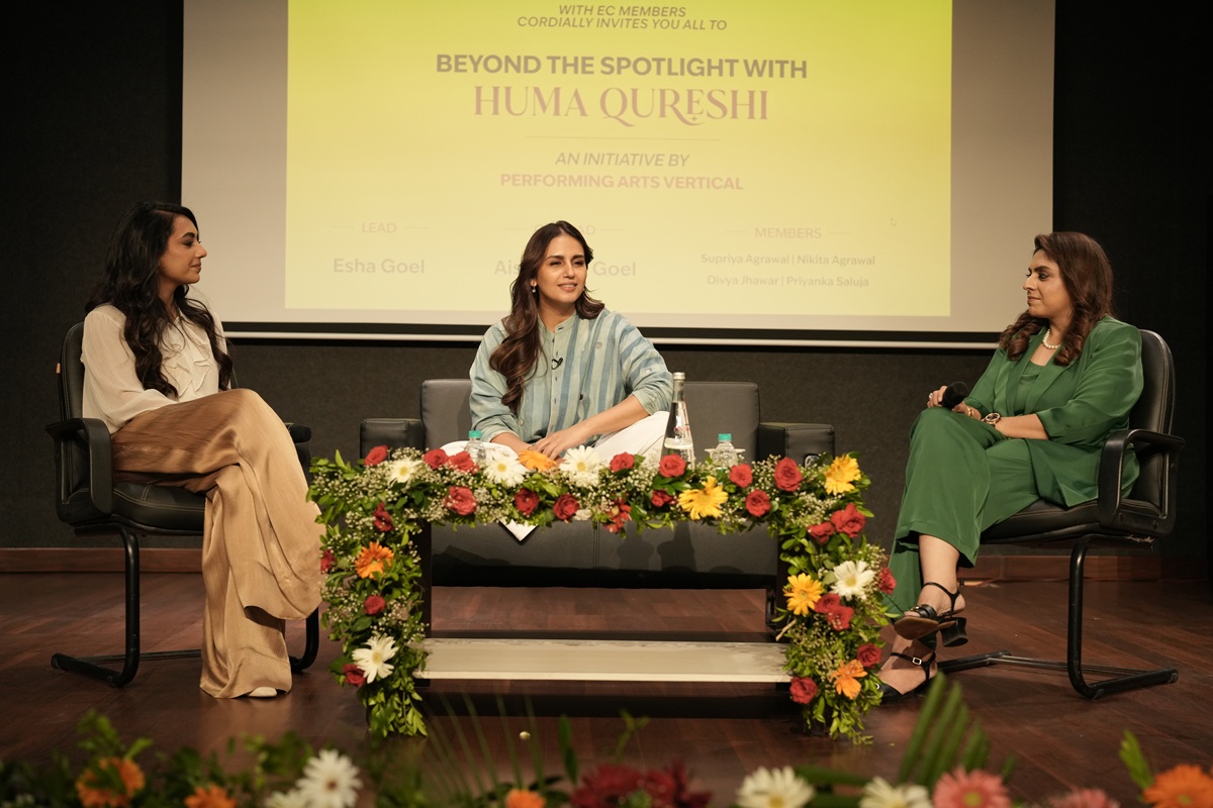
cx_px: 606
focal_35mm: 50
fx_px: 1685
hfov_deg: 39.6
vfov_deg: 27.0
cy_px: 404
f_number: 2.8
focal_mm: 50
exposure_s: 1/250
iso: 1600
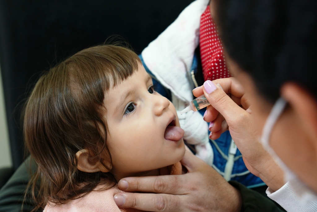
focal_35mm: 56
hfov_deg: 35.9
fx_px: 489
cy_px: 106
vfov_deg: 24.4
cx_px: 158
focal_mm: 37
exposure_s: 1/50
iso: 500
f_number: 3.5
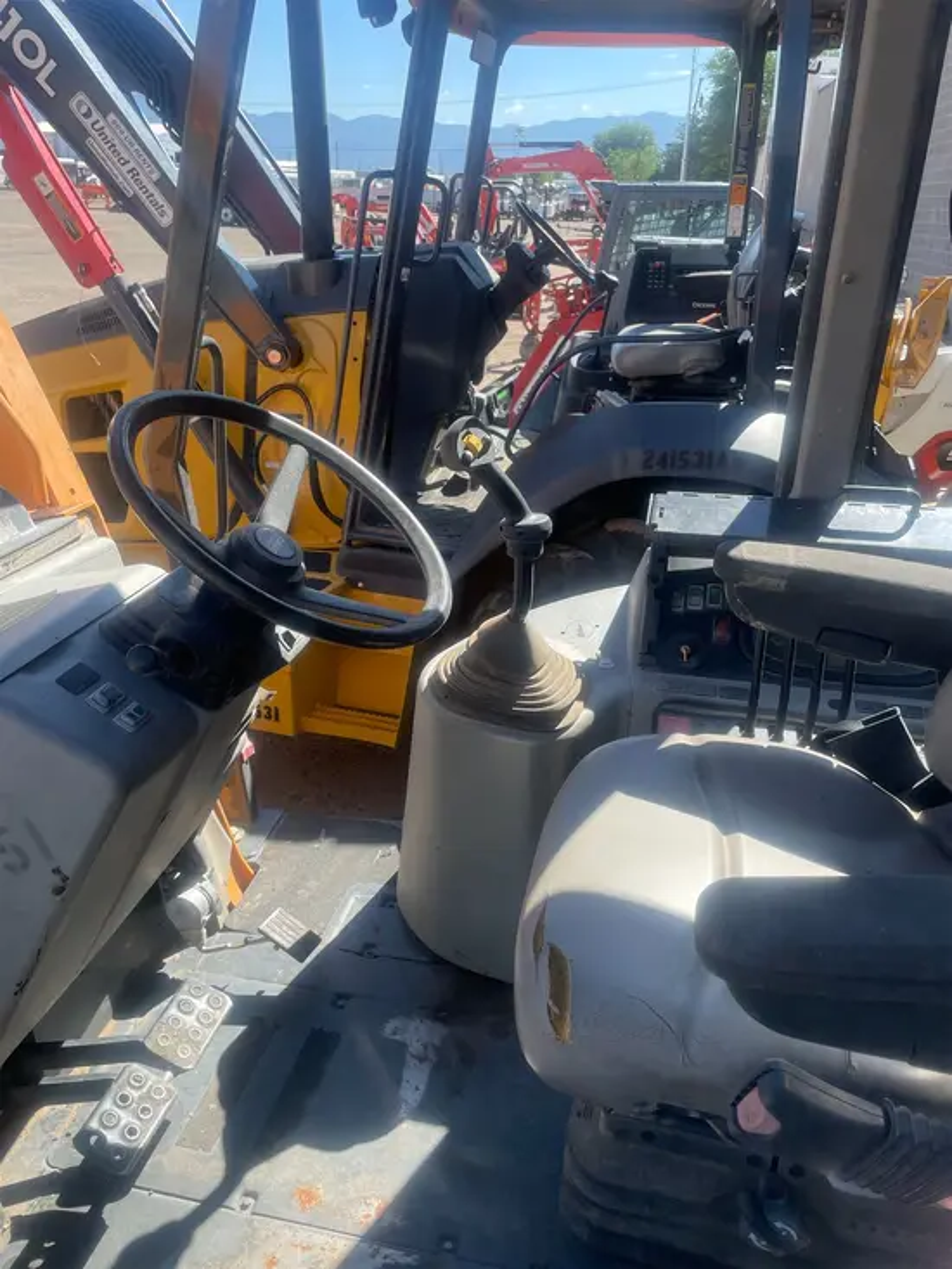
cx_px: 476
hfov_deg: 53.1
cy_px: 634
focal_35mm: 26
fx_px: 953
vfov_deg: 67.3
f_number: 1.6
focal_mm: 4.2
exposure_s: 1/1221
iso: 50
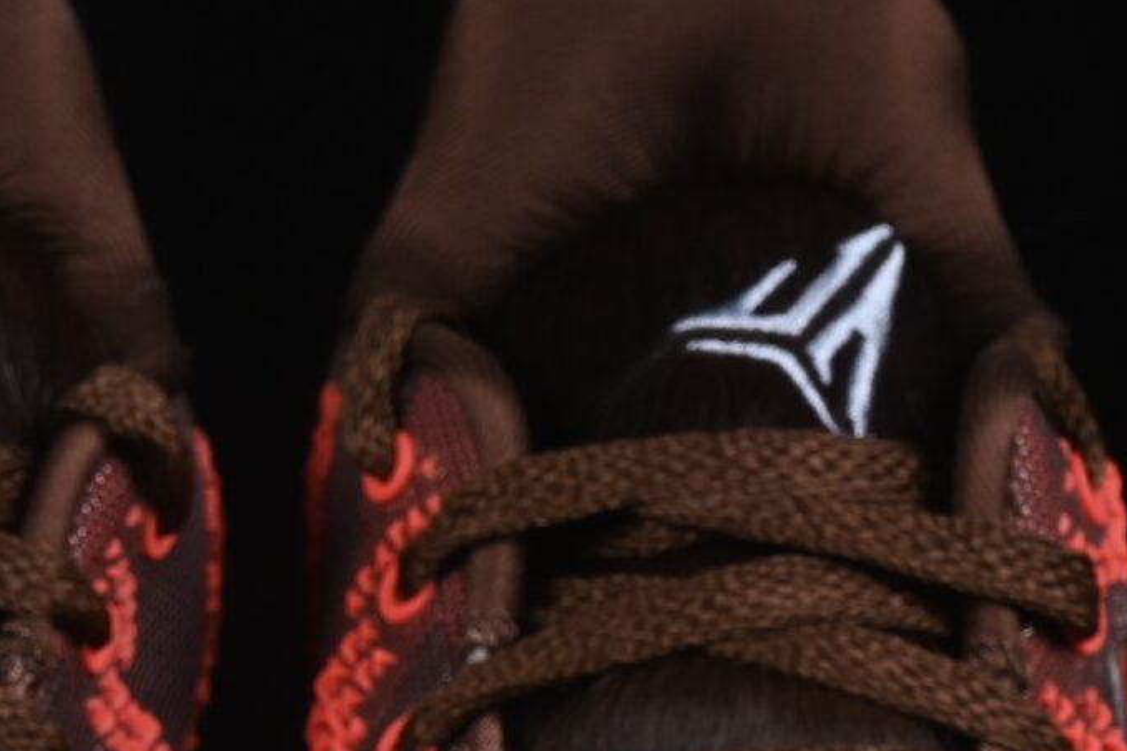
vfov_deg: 4.8
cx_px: 209
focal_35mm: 283
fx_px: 8859
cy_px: 1229
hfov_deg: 7.3
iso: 160
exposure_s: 1/80
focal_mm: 50
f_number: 8
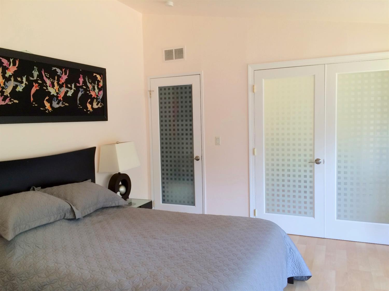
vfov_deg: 48.2
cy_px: 146
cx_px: 194
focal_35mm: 29
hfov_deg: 61.7
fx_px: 326
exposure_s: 1/40
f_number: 2.2
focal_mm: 4.15
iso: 40
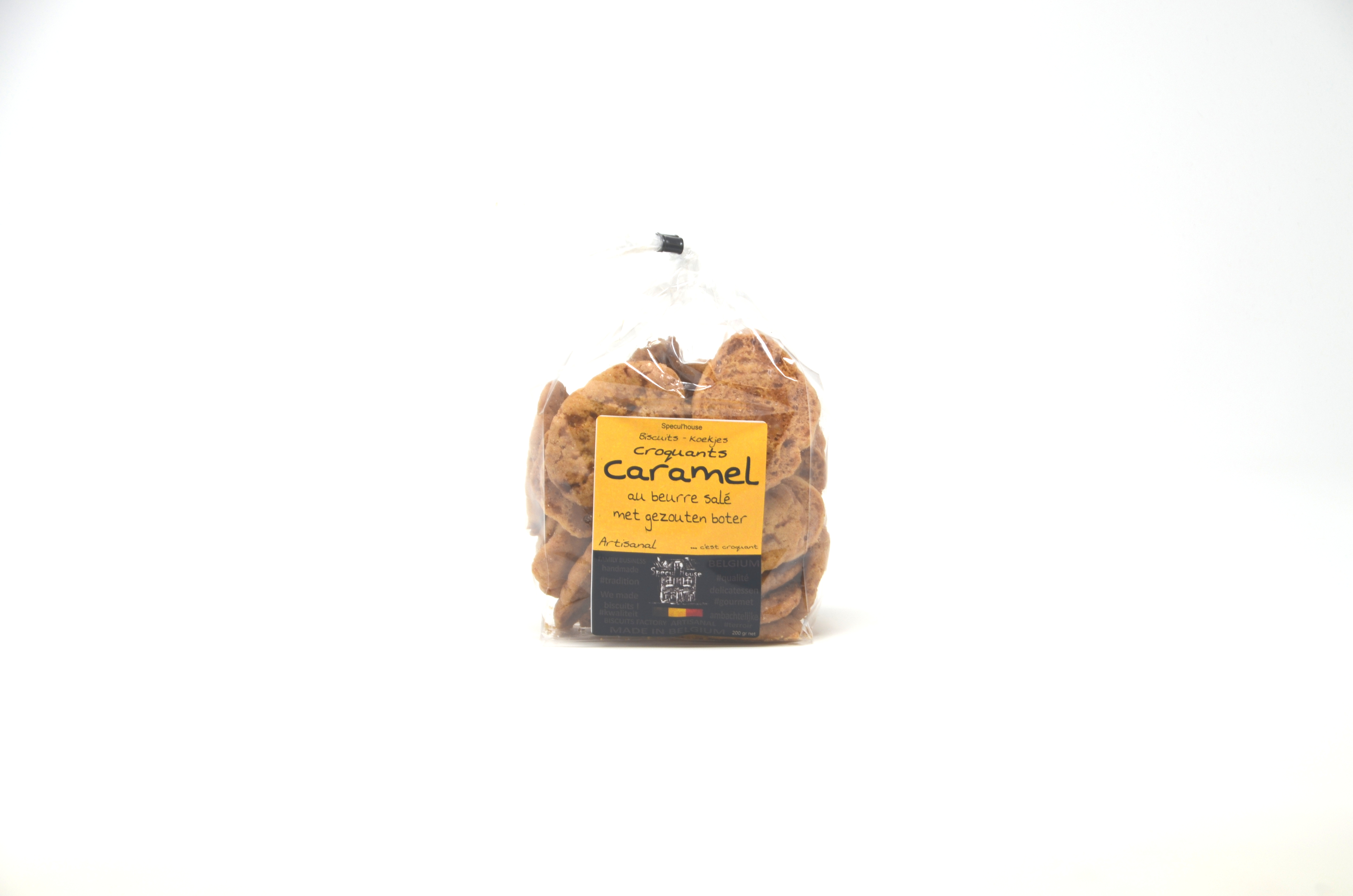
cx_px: 676
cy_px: 448
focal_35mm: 63
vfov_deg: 21.5
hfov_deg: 32.0
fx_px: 2363
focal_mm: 42
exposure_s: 1/100
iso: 100
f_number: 4.8
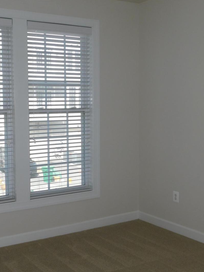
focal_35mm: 49
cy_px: 136
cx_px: 65
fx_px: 385
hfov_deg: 29.4
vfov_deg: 38.9
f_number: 3.5
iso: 125
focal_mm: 6.3
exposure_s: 1/250
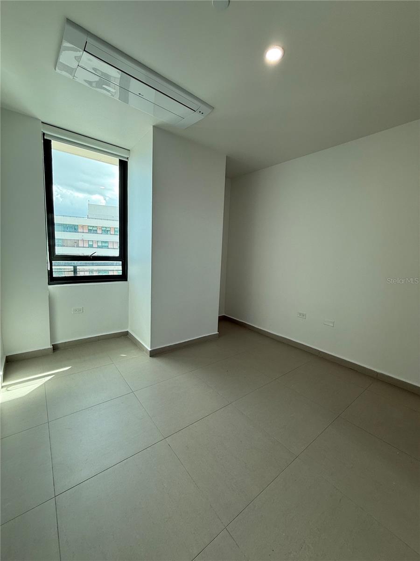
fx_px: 226
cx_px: 210
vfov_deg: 102.1
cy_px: 280
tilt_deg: -6.3
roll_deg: -2.5
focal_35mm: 14
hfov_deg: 85.7
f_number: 2.2
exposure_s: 1/120
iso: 64
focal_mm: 2.22
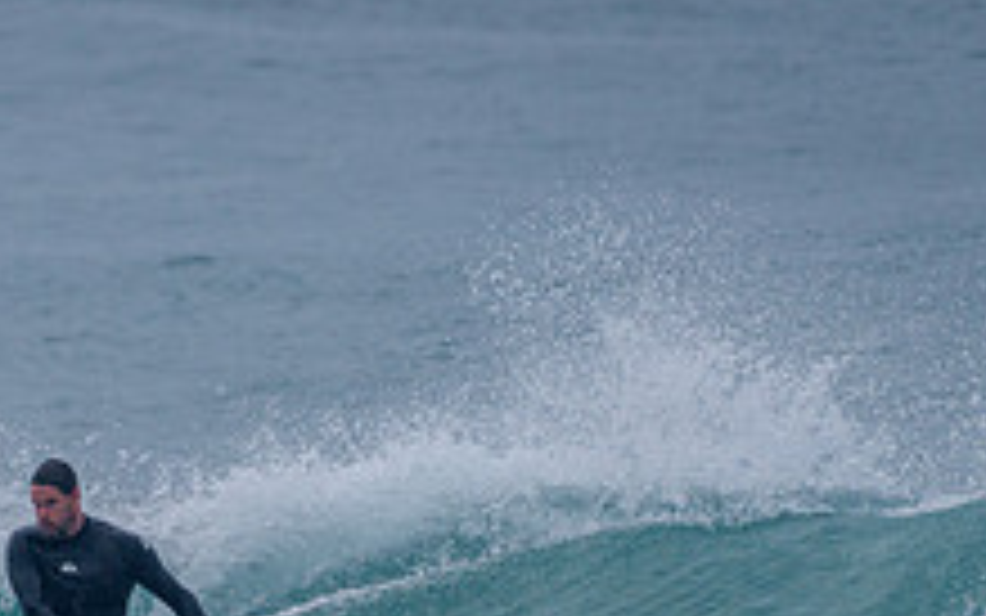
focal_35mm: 1655
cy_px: 776
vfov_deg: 0.8
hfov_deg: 1.3
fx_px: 44484
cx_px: -122
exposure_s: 1/2000
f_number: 5.6
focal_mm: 500
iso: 360
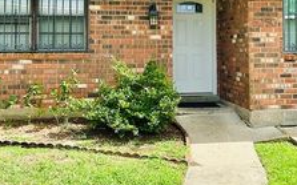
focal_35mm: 57
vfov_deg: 22.3
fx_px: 461
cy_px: 25
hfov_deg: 35.7
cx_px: 168
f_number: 1.78
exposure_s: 1/3861
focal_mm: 6.86
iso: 80
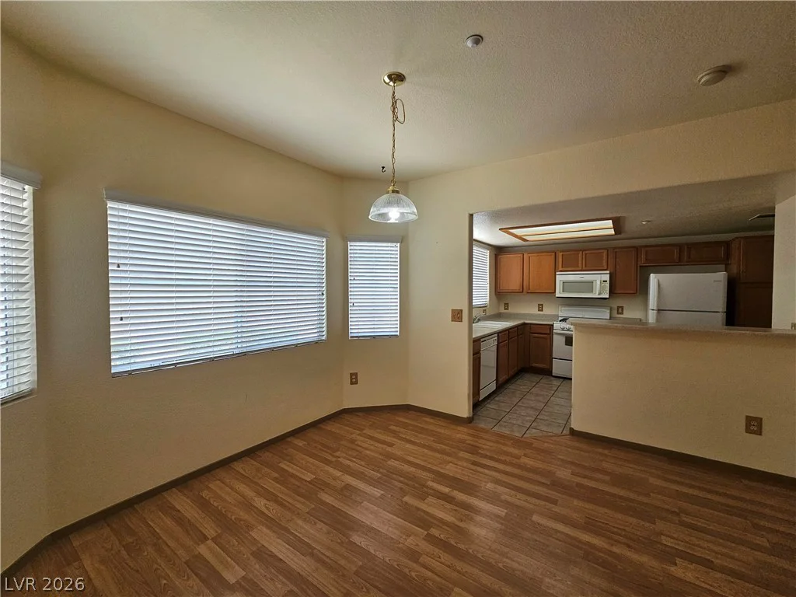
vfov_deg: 89.9
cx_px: 398
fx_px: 299
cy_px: 298
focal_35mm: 13
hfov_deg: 106.2
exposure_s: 1/370
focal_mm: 2.2
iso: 160
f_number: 2.2
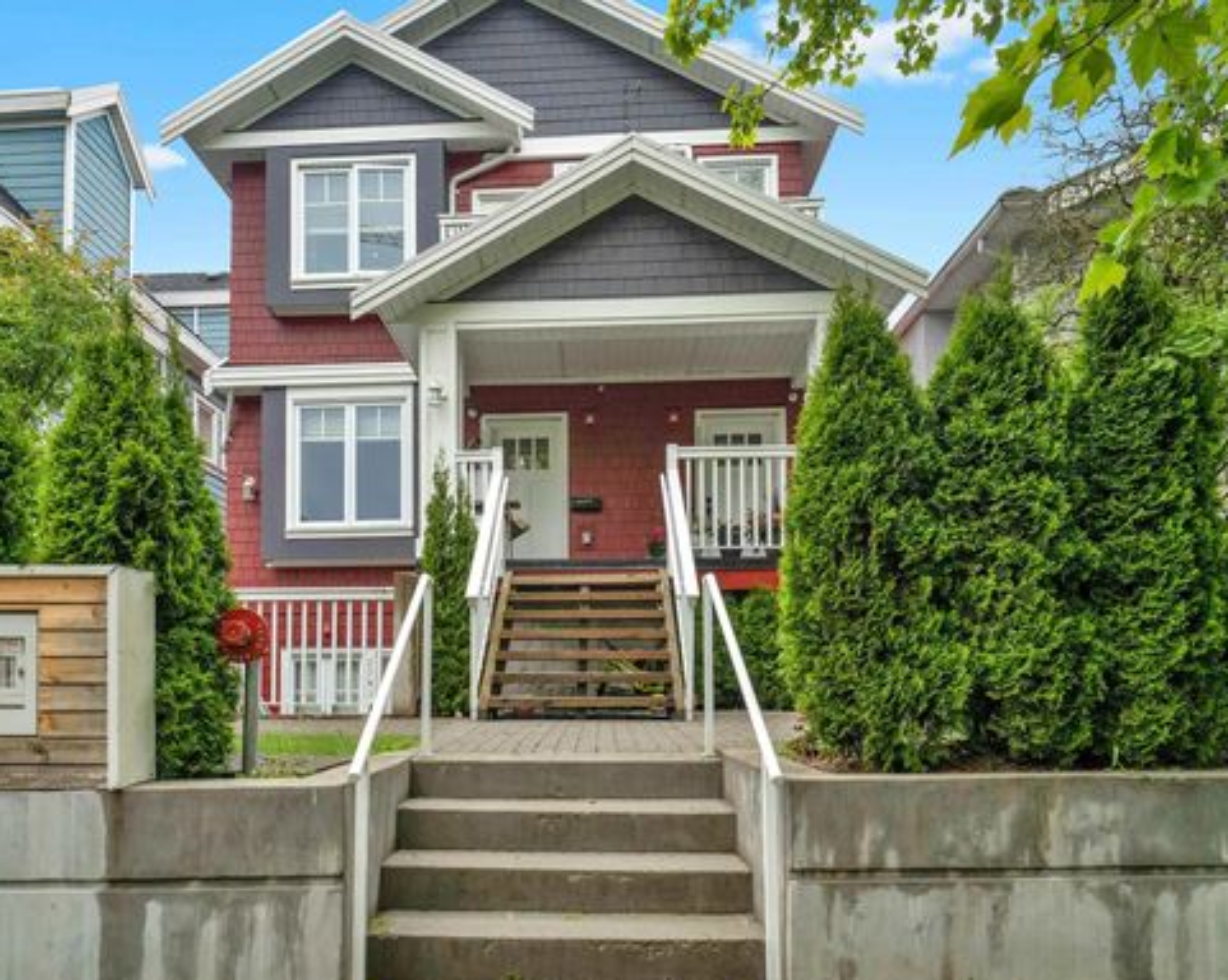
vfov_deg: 68.0
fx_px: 726
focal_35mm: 20
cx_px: 562
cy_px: 461
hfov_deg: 80.3
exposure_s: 1/1250
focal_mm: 16
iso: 2000
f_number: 8
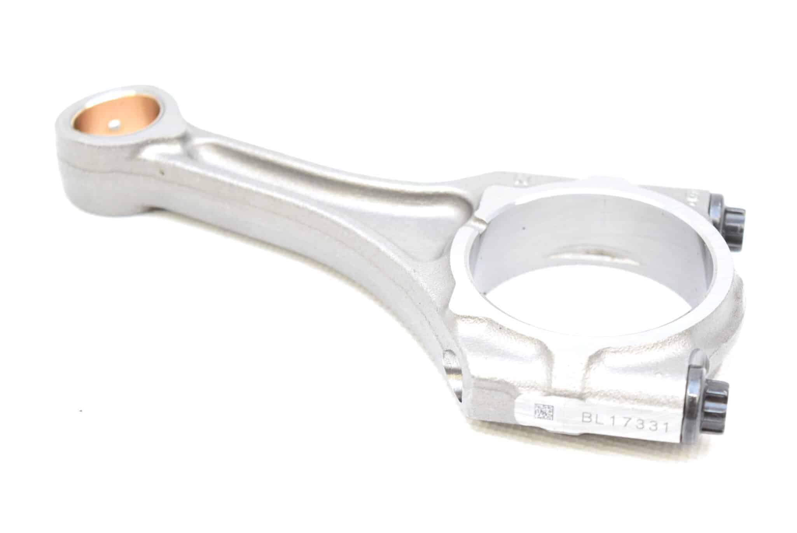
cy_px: 266
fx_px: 1828
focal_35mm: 82
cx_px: 398
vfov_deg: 16.6
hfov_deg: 24.6
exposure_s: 1/100
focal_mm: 55
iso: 400
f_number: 5.6
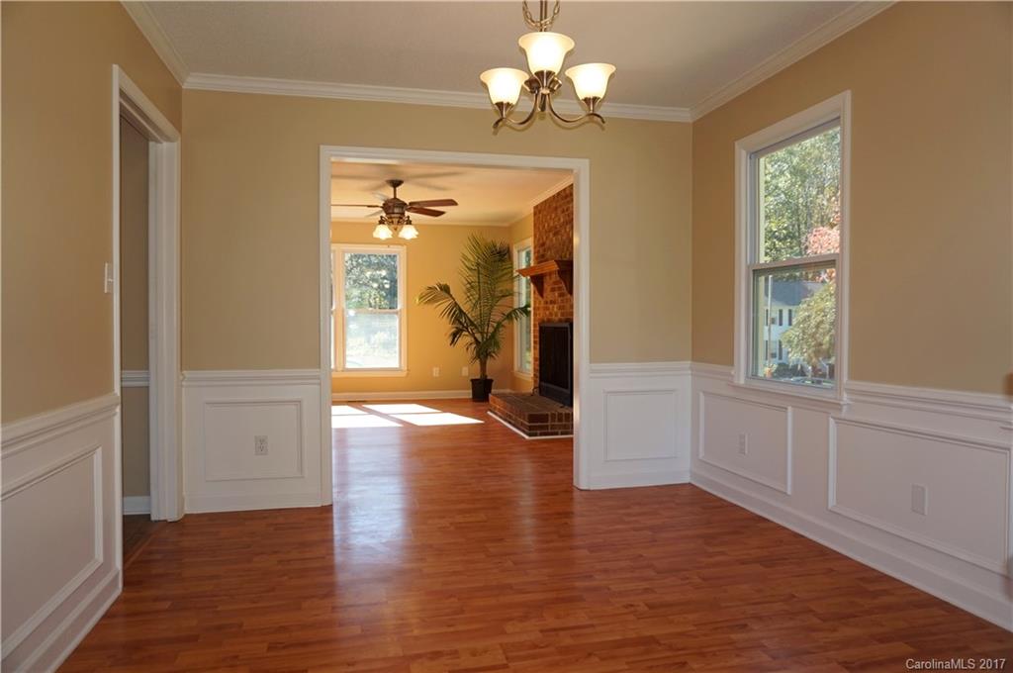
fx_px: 674
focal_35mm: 24
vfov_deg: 53.0
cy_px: 336
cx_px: 506
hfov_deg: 73.8
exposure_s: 1/160
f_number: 4
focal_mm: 16
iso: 160
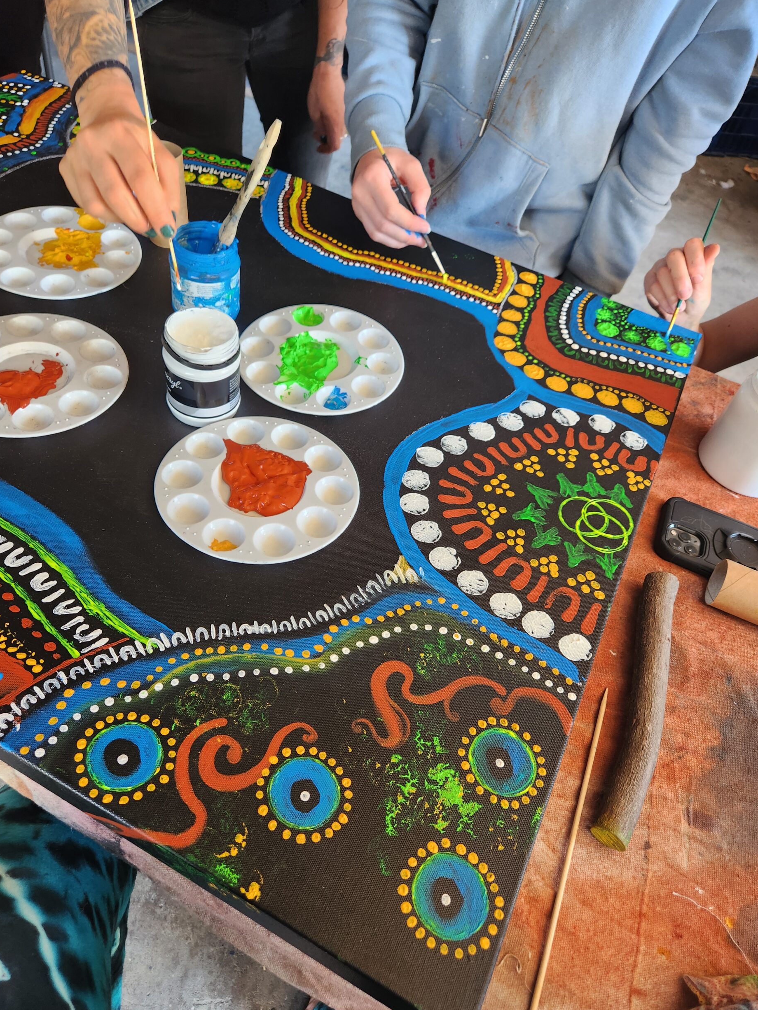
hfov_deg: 56.8
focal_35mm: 24
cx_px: 371
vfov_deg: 71.6
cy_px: 512
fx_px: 701
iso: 160
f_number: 1.8
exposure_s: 1/100
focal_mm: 5.4
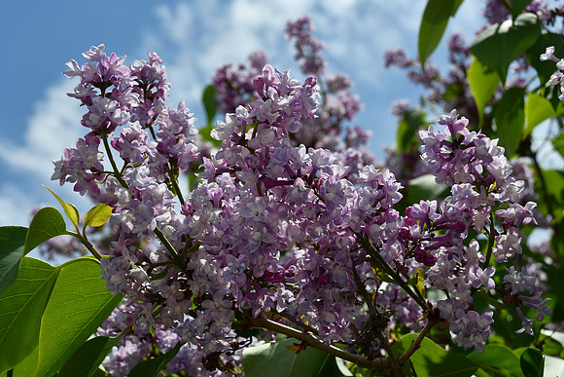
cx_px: 282
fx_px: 1034
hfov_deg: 30.5
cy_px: 188
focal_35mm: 66
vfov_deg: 20.6
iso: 100
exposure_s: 1/320
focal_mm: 44
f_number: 9
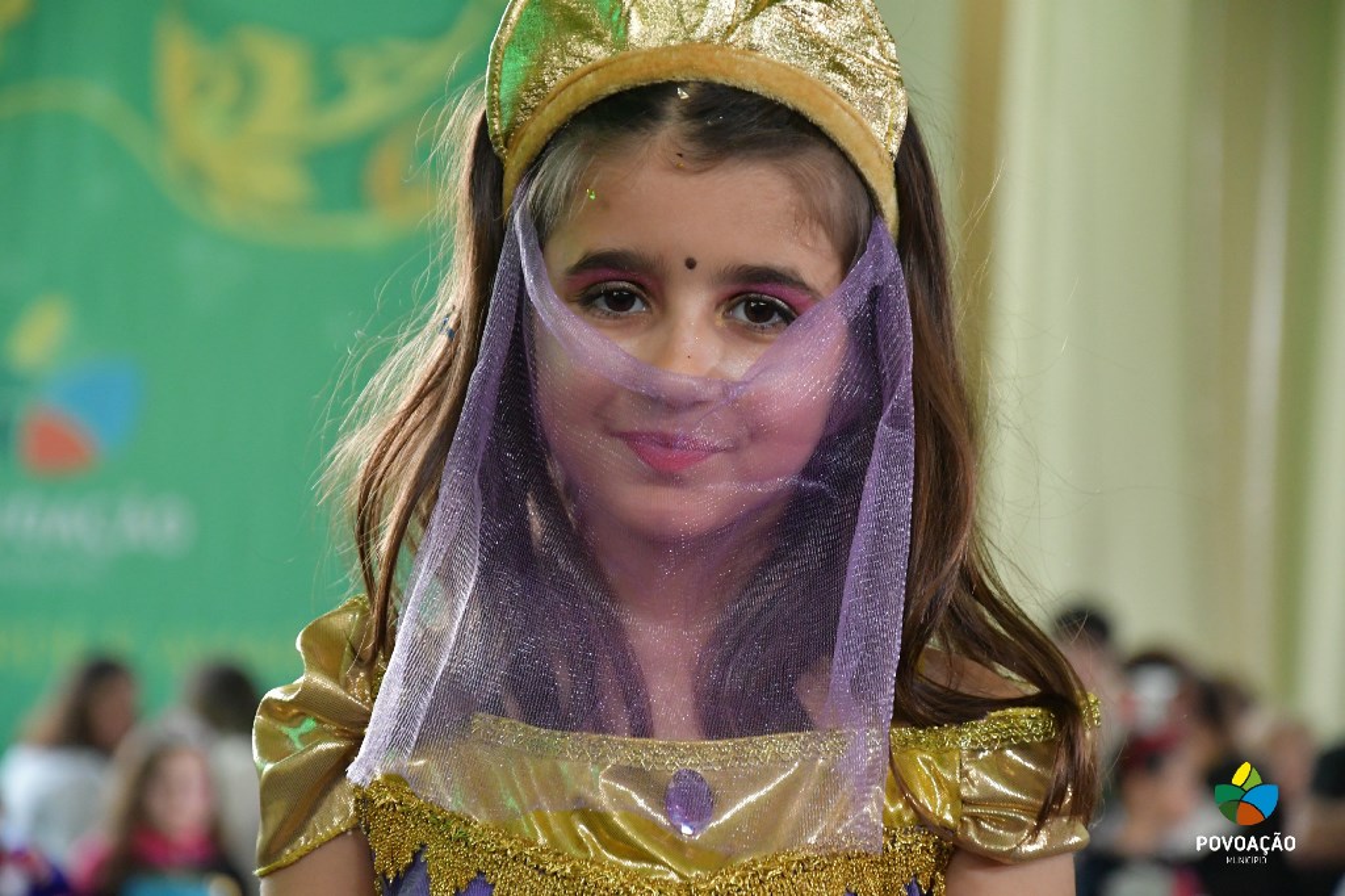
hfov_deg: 13.1
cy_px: 448
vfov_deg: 8.7
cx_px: 672
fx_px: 5863
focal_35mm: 157
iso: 3200
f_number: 5.6
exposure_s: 1/160
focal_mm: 105
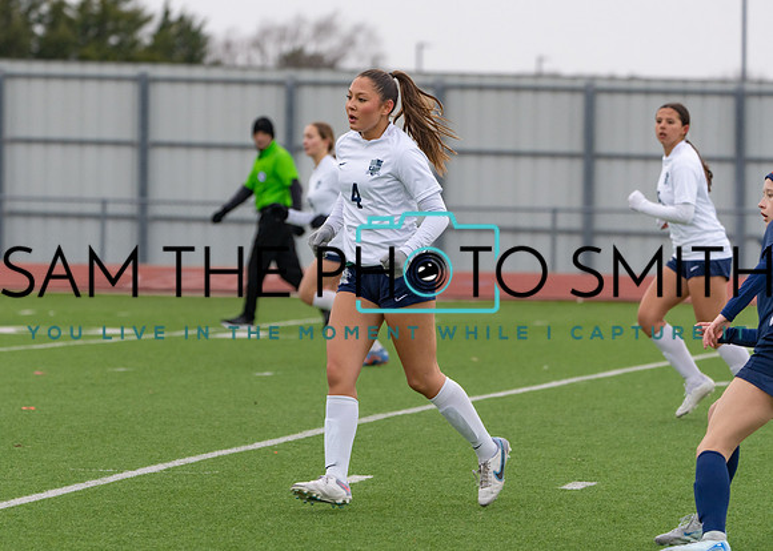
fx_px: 6431
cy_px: 310
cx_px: 306
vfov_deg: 4.9
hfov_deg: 6.9
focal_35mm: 293
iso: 800
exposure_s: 1/1250
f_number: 5.6
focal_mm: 235
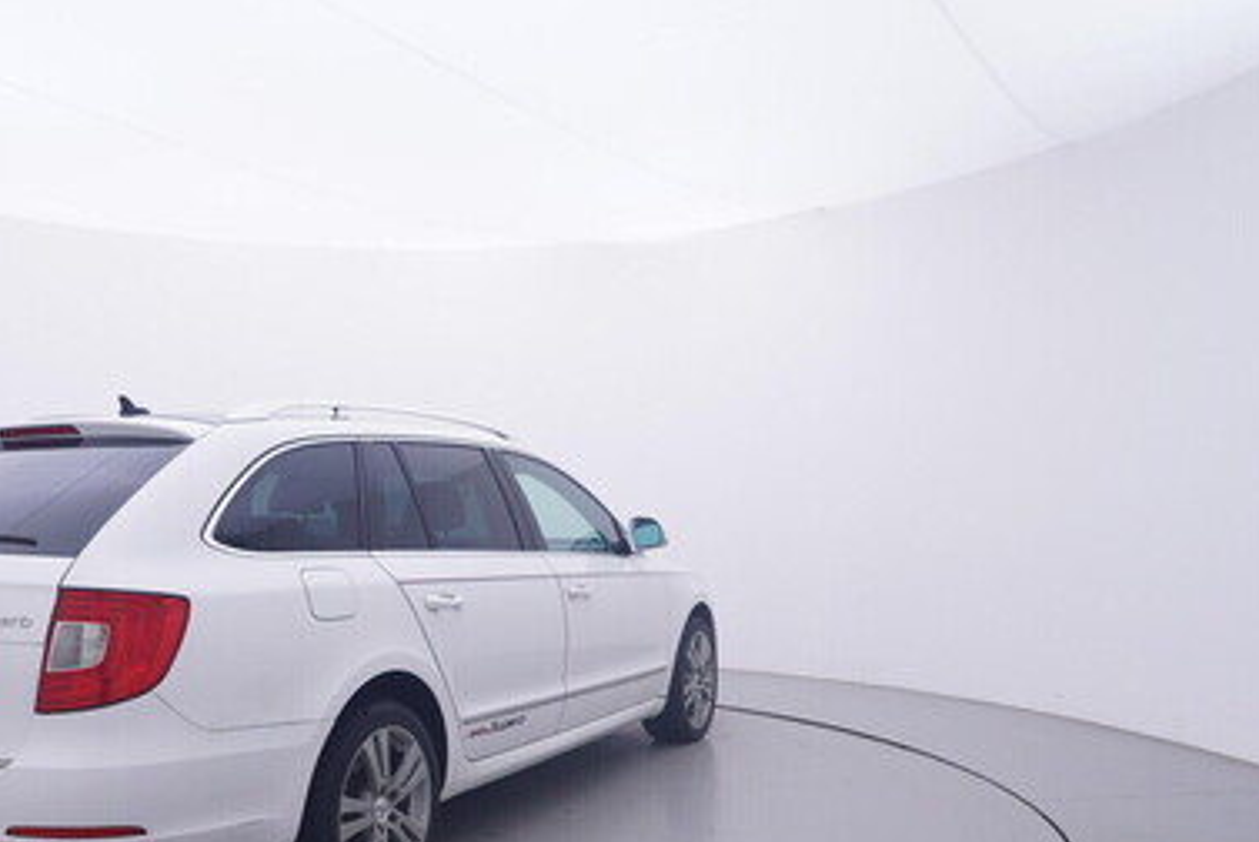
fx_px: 1145
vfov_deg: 39.9
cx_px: 432
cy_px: 556
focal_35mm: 33
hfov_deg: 56.5
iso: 200
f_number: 5
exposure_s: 1/80
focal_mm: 15
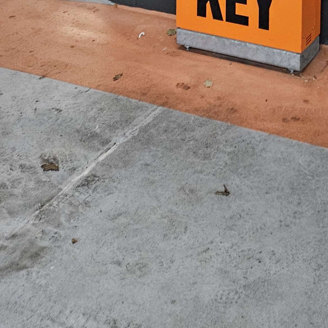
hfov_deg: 23.8
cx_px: 309
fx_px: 750
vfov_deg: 19.5
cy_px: -232
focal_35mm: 70
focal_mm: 5.4
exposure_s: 1/100
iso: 640
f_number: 1.8
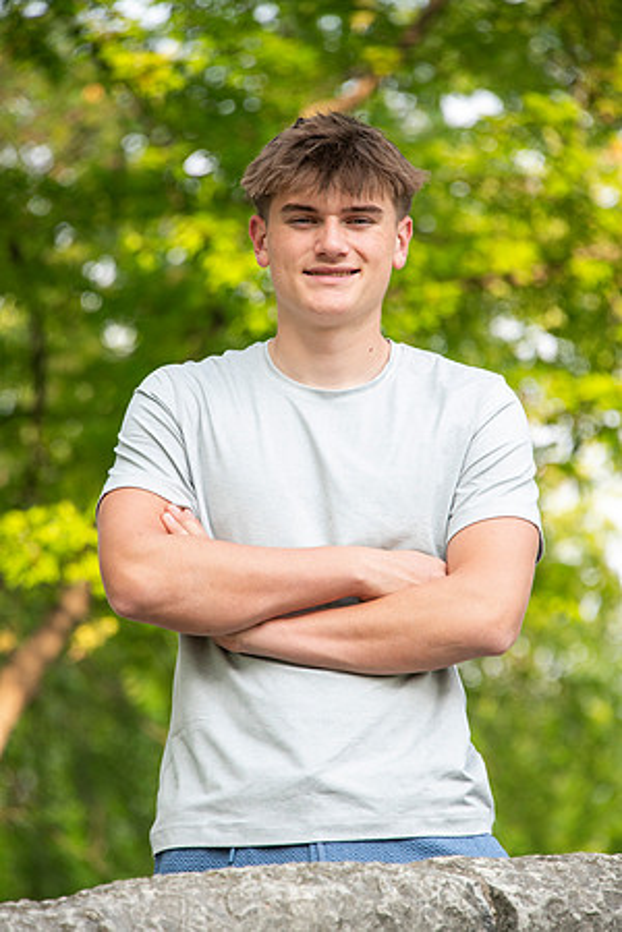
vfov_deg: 8.2
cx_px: 311
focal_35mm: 250
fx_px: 6479
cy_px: 466
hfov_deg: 5.5
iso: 320
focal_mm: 250
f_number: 7.1
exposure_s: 1/160
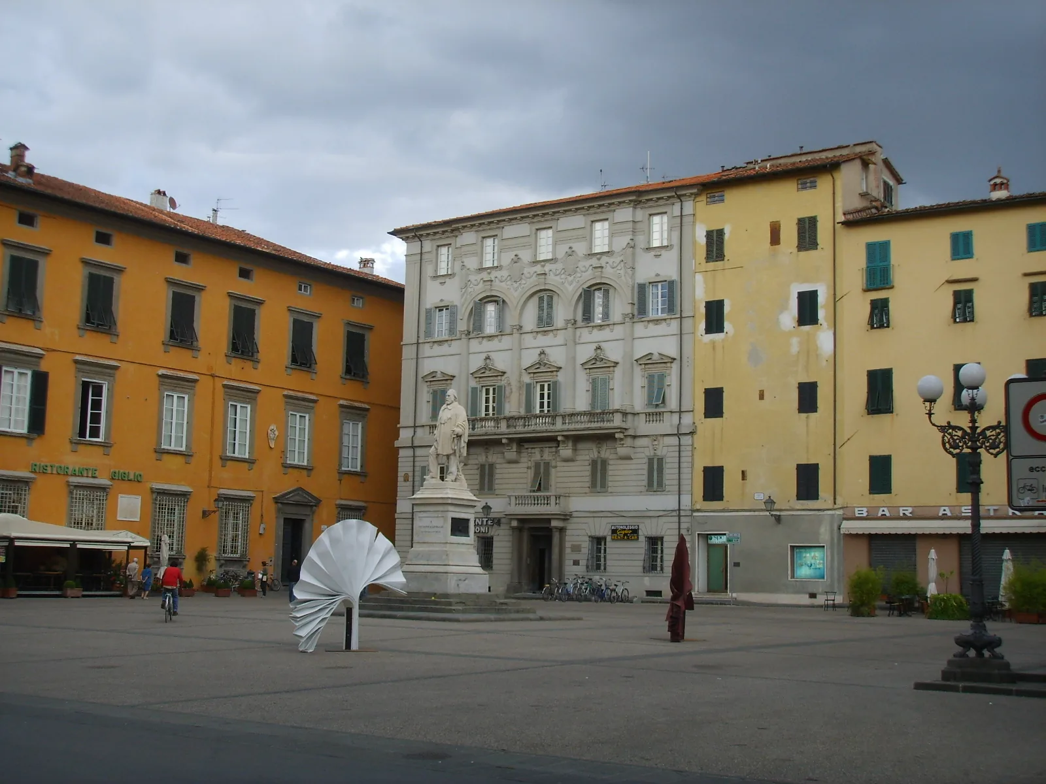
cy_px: 392
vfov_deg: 32.2
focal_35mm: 45
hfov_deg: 42.1
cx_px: 523
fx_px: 1360
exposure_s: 1/125
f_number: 3.7
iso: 50
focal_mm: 7.7
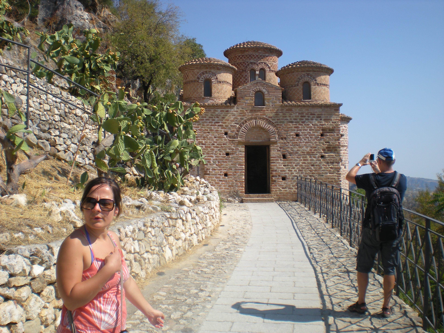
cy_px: 166
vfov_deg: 37.7
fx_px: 487
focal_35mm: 38
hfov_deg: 49.0
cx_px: 222
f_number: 4.6
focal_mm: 6.3
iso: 64
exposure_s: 1/505
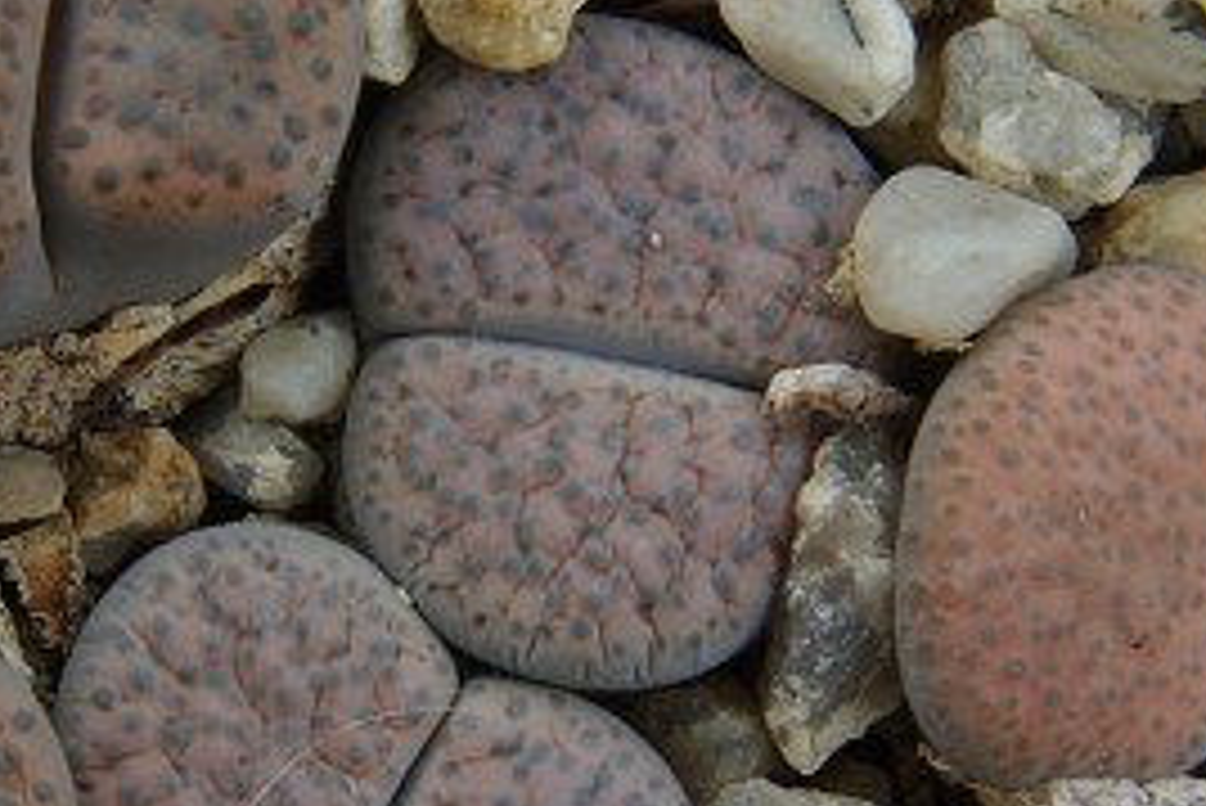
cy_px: 525
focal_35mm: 196
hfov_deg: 10.5
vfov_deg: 7.0
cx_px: 454
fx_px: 6569
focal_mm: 70
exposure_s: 1.5
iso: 100
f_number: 38
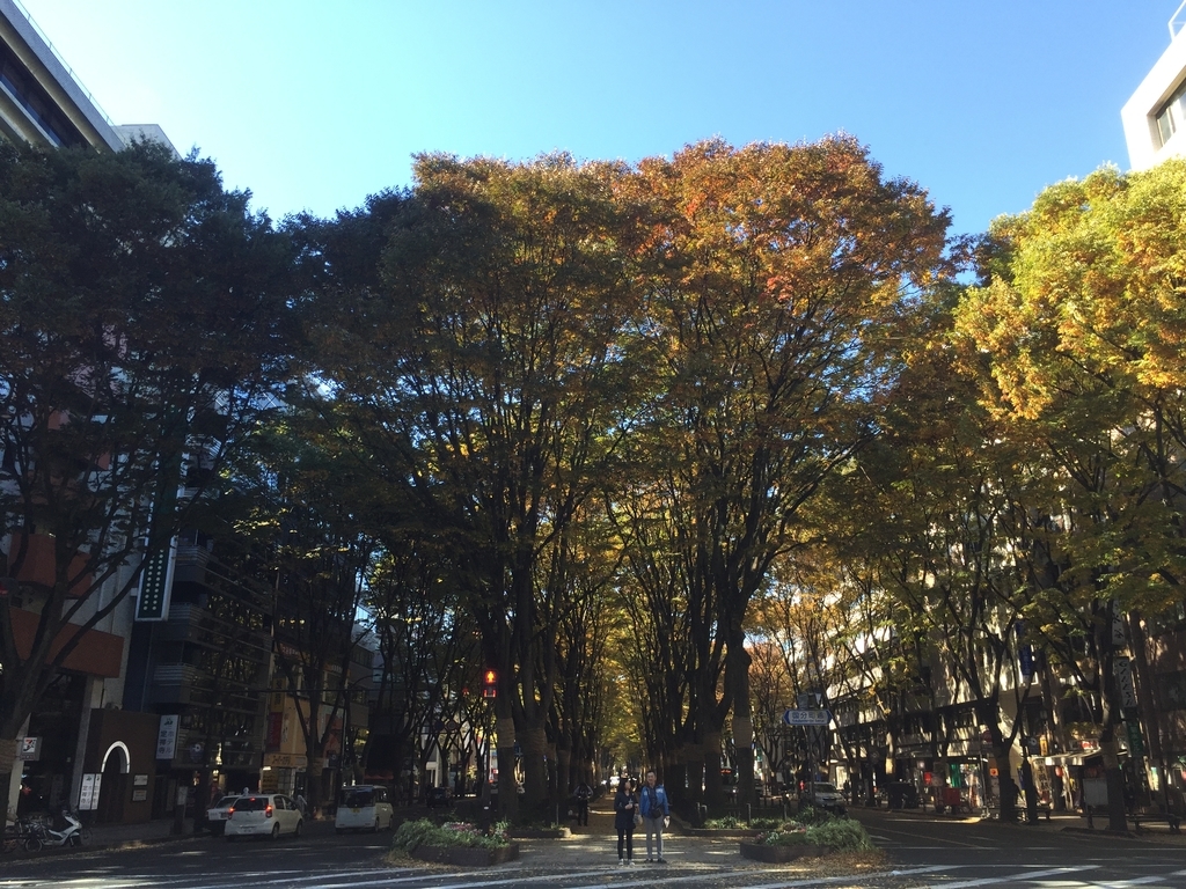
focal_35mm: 29
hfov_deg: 61.7
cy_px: 444
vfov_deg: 48.2
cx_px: 593
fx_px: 994
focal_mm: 4.15
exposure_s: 1/321
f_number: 2.2
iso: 32
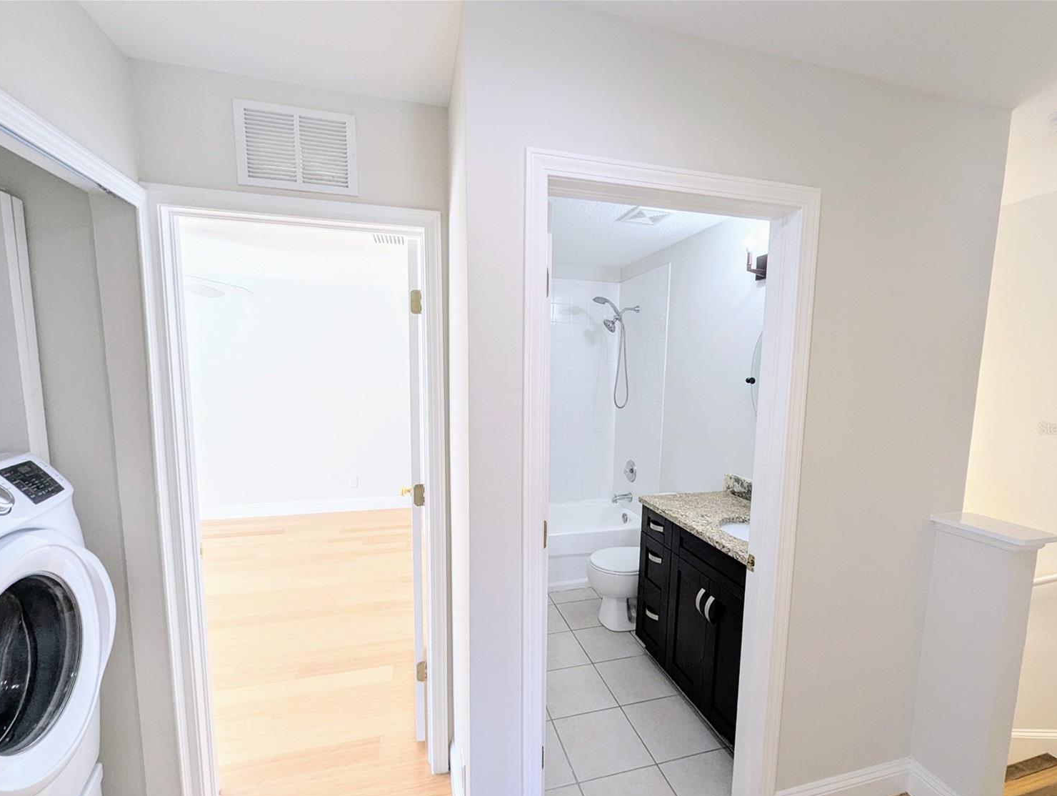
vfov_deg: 85.7
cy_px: 428
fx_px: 428
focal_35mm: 14
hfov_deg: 102.0
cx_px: 537
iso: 89
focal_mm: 1.95
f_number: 2.2
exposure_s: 1/120
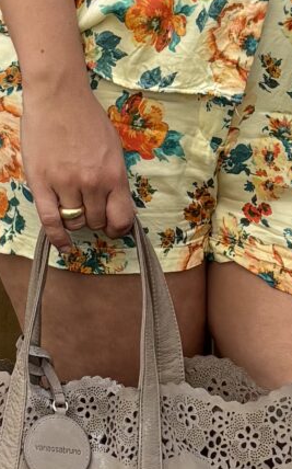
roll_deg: +0.7
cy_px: 43
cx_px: 203
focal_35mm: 165
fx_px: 2104
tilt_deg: -7.2
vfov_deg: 12.6
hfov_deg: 7.9
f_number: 1.6
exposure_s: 1/622
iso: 50
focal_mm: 5.96
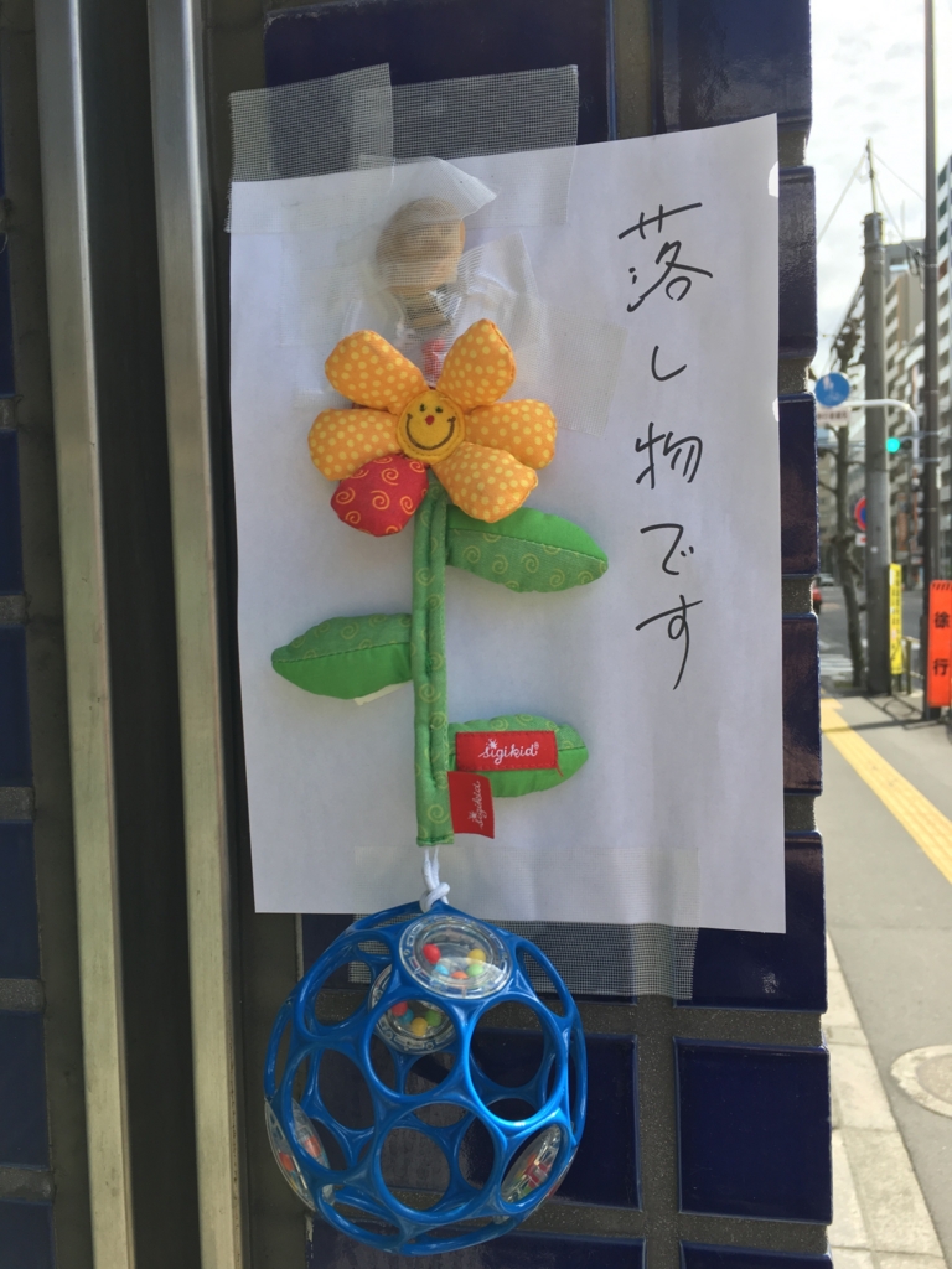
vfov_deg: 61.7
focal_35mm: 29
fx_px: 1063
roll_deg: +0.6
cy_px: 634
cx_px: 476
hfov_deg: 48.2
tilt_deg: -0.3
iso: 25
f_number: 2.2
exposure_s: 1/506
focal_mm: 4.15
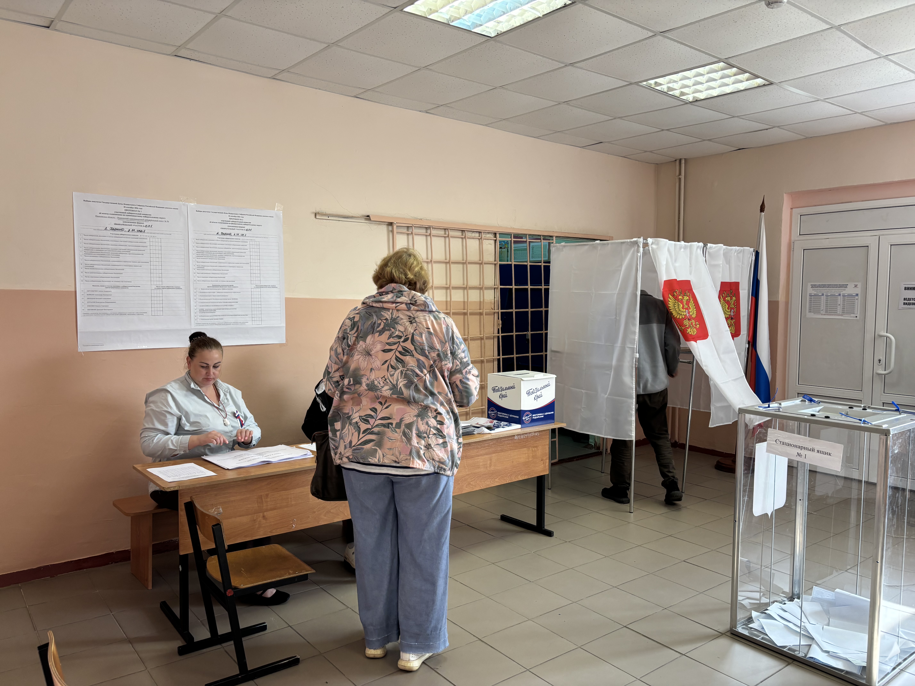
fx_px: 687
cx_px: 458
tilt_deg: -3.6
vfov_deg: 53.1
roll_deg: -0.2
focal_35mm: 26
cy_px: 343
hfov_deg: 67.3
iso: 100
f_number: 1.6
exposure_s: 1/100
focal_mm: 5.96
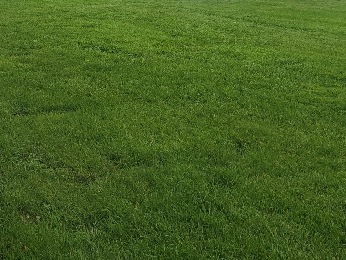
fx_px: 580
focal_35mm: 58
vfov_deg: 23.2
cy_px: -50
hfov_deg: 33.2
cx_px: 171
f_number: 1.8
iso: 16
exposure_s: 1/453
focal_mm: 6.7
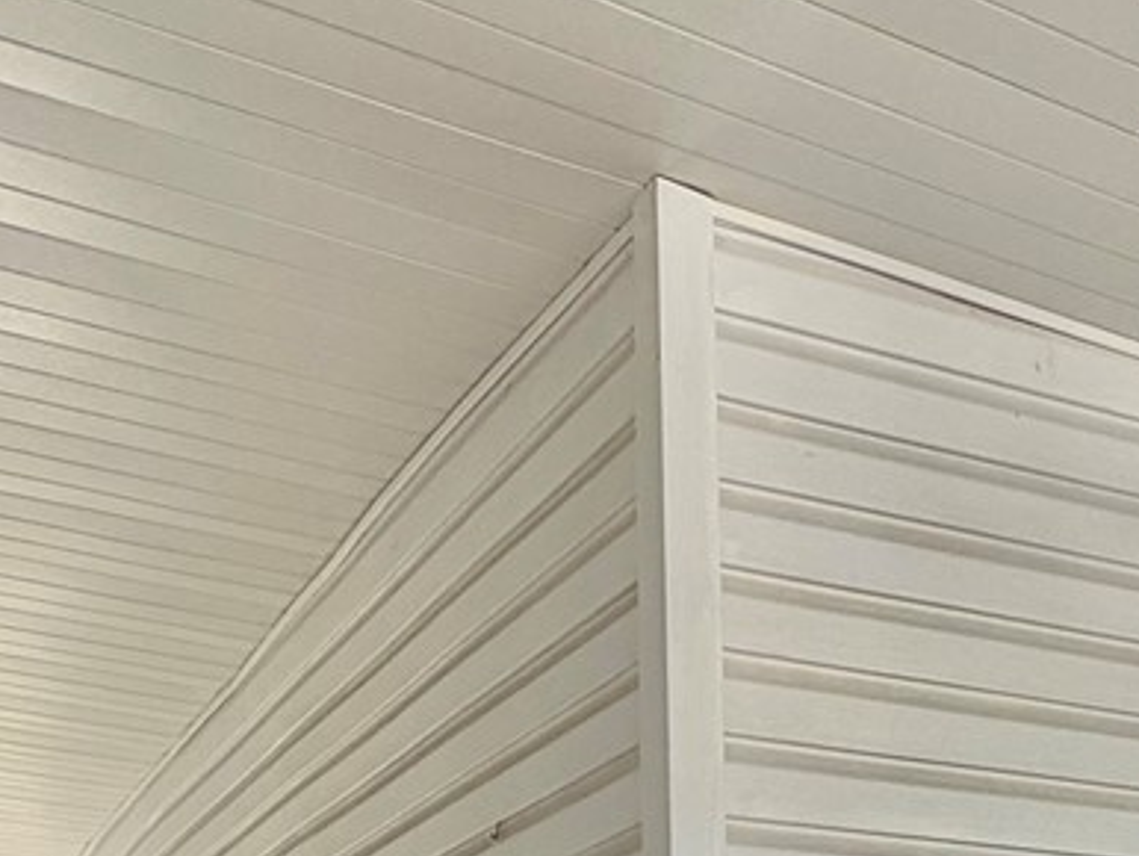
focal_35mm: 58
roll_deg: +0.6
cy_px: 1399
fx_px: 1910
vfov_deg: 20.3
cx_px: 847
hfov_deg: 32.6
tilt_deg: -4.7
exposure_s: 1/121
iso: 64
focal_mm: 2.22
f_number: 2.2
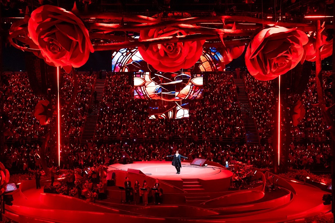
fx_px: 651
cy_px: 112
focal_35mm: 70
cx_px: 168
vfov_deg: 19.5
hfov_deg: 28.8
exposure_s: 1/200
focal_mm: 70
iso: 10000
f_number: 5
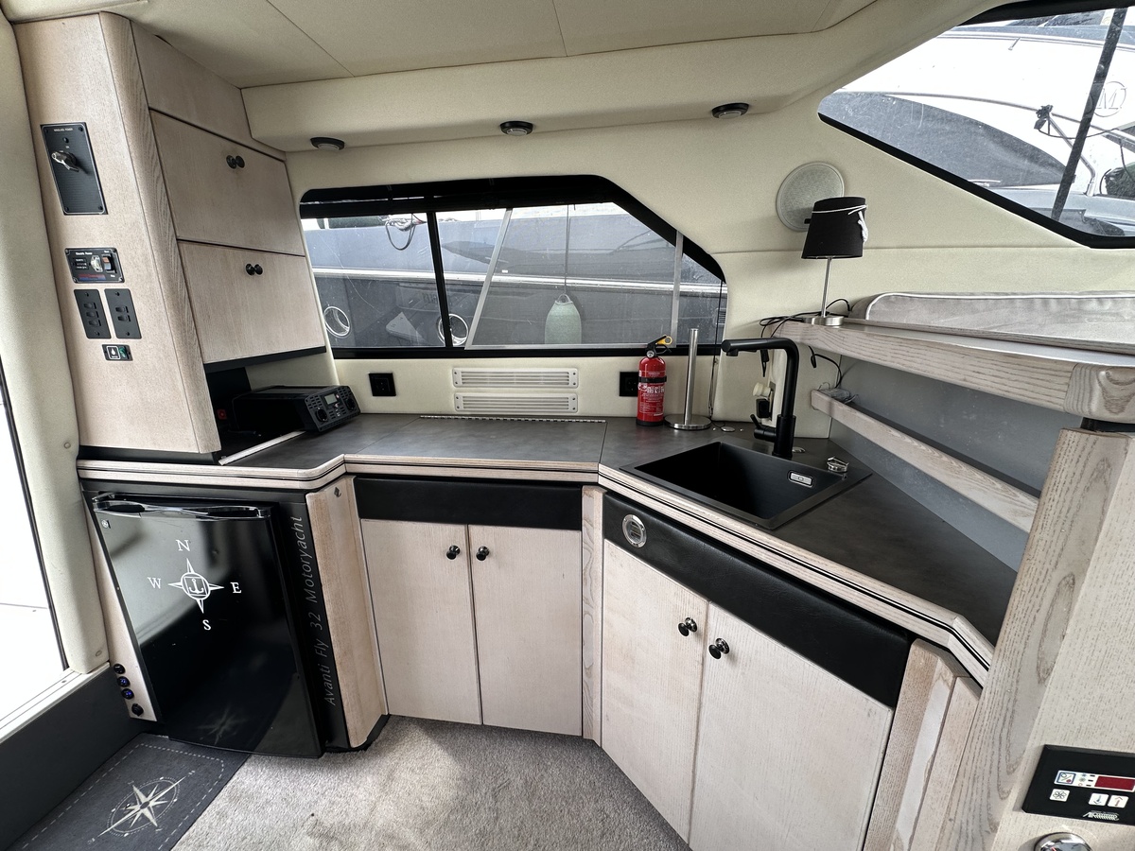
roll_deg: -0.7
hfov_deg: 102.1
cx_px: 568
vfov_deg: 85.7
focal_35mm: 14
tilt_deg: -16.2
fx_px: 459
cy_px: 426
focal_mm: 2.22
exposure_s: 1/99
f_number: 2.2
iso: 64
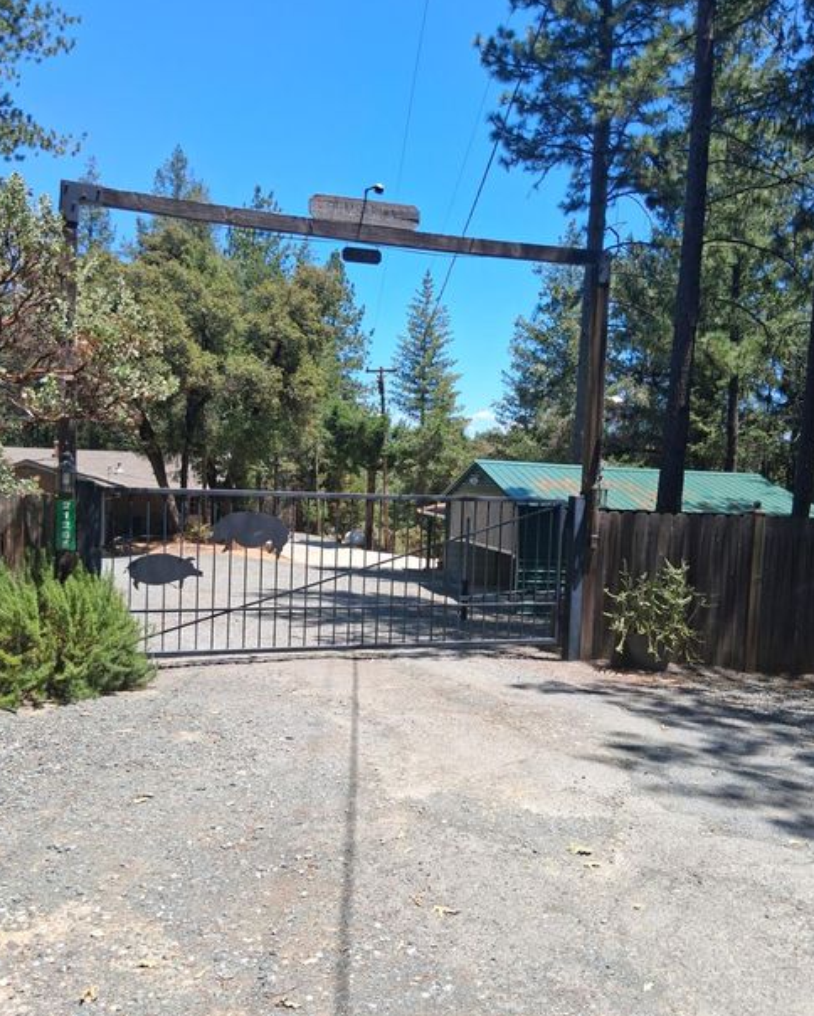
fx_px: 842
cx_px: 405
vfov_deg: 62.2
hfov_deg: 51.6
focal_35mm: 28
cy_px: 524
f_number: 1.8
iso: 25
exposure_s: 1/323
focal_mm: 3.98
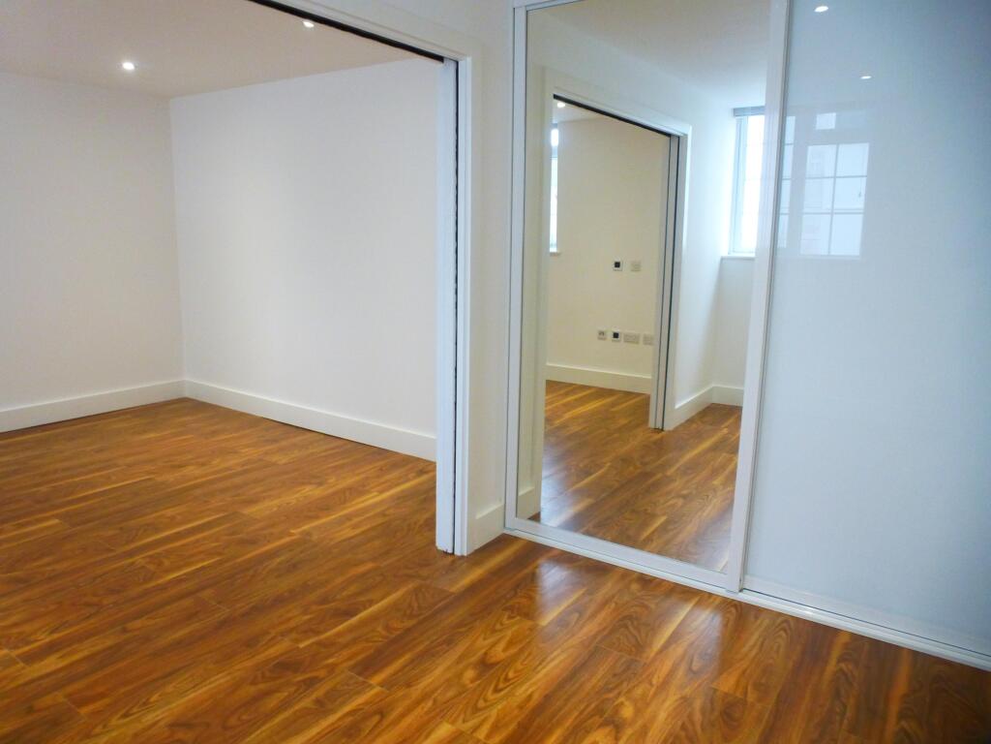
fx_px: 687
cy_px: 372
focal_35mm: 24
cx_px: 496
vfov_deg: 56.8
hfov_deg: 71.6
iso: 400
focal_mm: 4.3
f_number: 3.3
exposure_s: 1/25
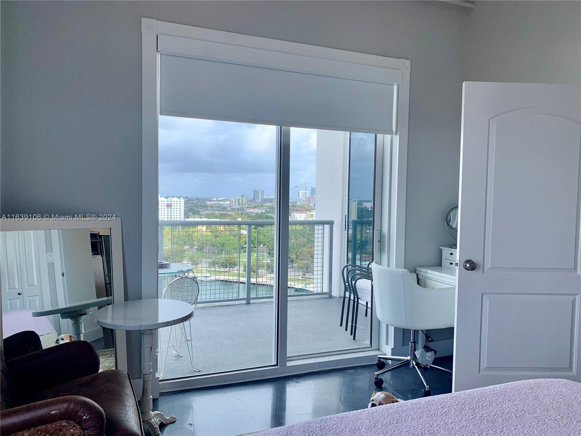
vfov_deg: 53.1
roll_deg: -0.5
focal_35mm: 26
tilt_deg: -1.5
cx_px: 290
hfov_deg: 67.3
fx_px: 436
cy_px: 218
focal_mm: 4.25
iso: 25
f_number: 1.8
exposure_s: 1/326
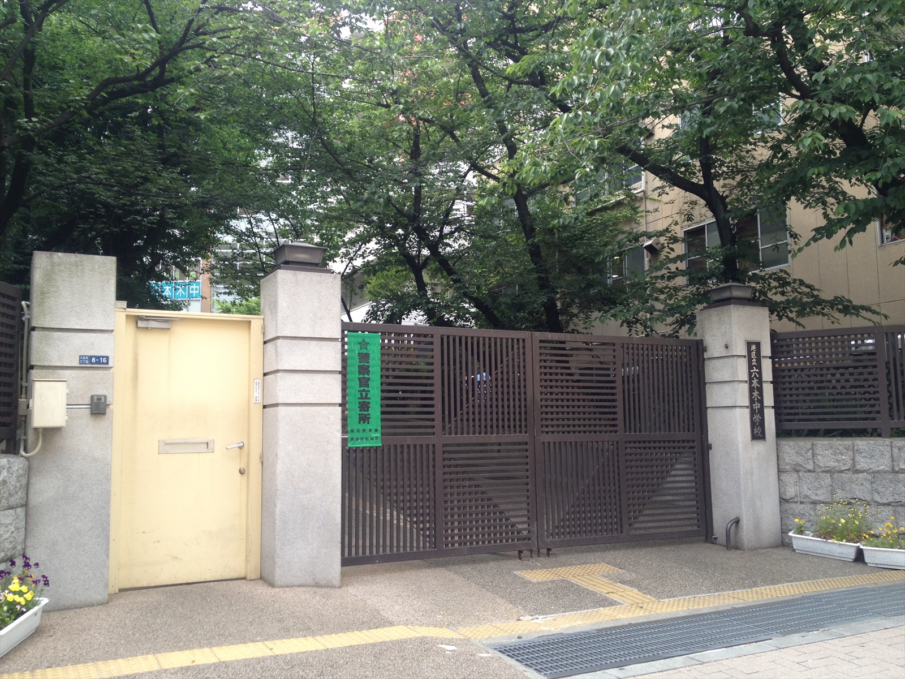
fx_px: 915
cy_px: 340
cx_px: 452
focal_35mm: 35
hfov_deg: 52.6
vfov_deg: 40.7
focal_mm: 4.28
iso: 64
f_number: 2.4
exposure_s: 1/176
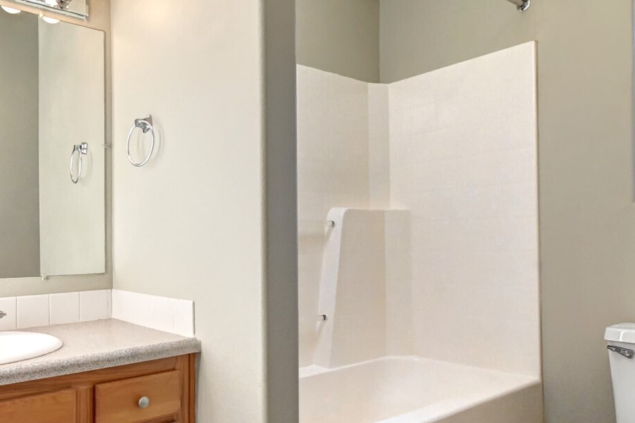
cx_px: 232
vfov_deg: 46.2
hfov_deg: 64.4
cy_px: 252
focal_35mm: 28
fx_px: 494
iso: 3200
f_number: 11
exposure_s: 1/50
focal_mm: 10
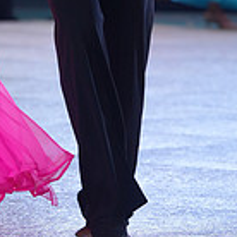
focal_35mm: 496
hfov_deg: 3.5
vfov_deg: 3.5
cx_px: -4
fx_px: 3842
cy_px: -125
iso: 400
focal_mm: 139
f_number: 4
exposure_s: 1/250
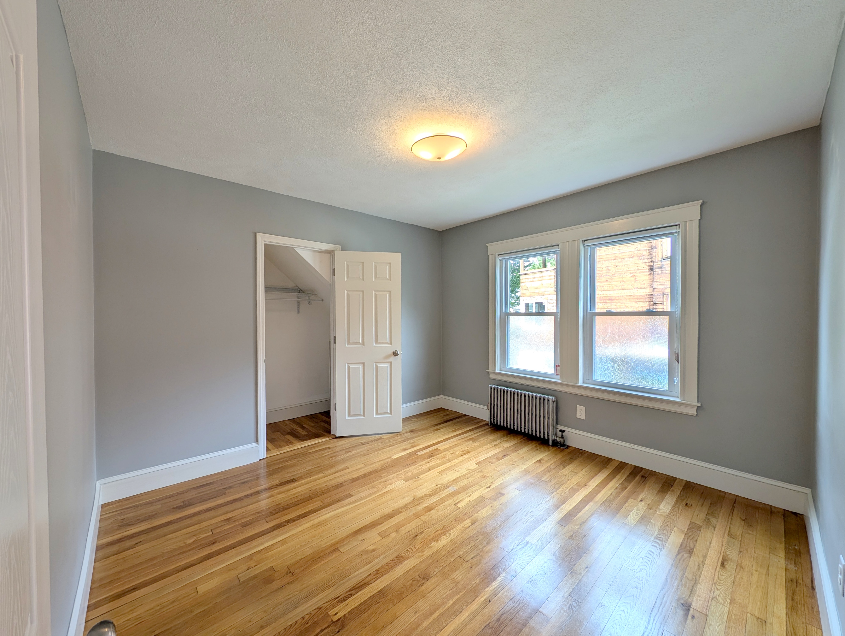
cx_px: 422
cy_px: 318
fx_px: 293
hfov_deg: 110.5
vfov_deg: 94.6
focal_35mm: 12
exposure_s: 1/120
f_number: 1.95
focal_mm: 2.23
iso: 36
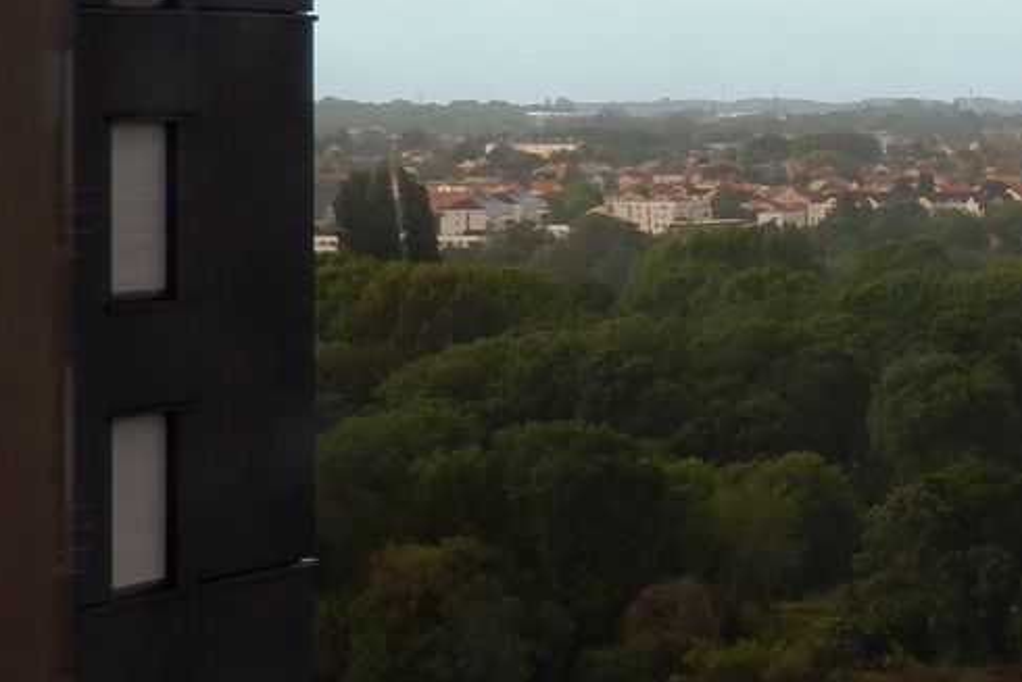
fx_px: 4203
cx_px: 2526
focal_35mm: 148
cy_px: 56
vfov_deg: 9.2
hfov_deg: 11.3
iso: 200
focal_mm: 19.2
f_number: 4
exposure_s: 1/100
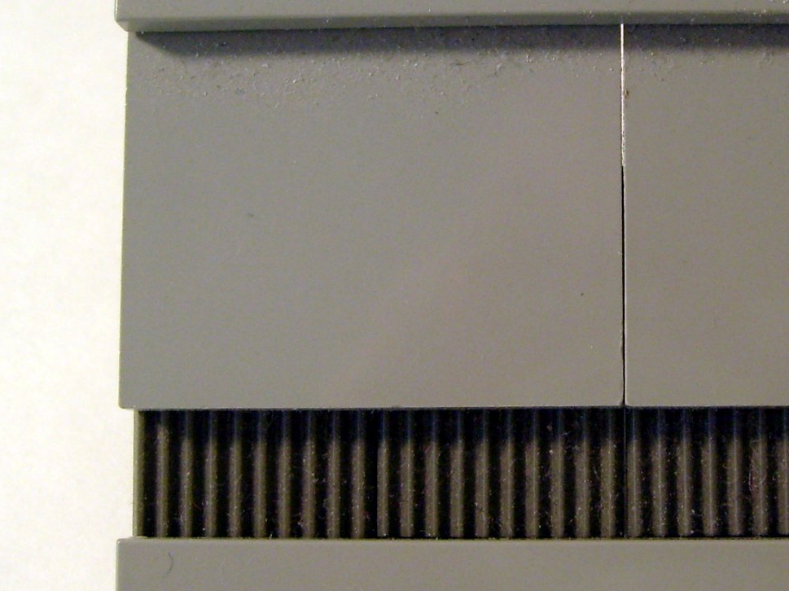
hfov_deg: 25.9
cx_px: 621
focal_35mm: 74
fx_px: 1686
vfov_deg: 19.9
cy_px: 300
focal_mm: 5.8
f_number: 2.8
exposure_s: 1/45
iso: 80
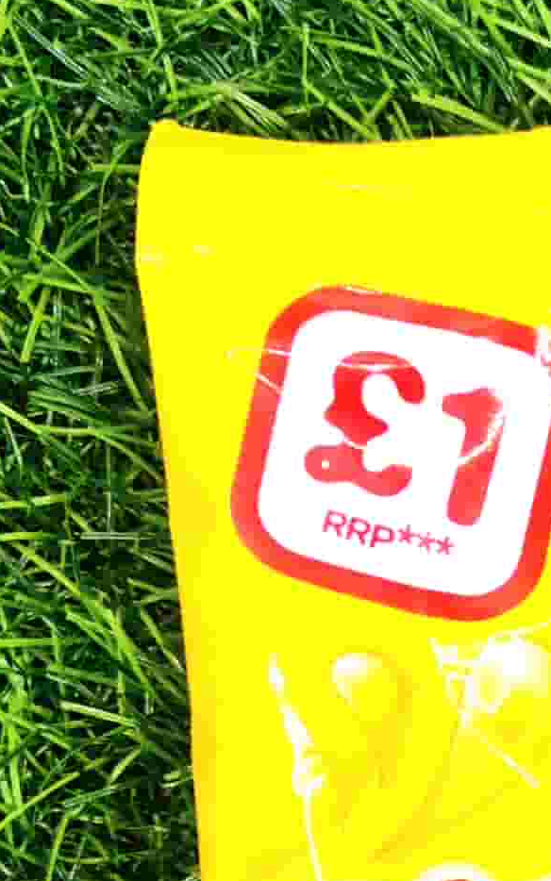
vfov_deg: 29.7
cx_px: 801
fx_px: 1465
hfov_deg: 19.0
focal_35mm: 61
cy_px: 1001
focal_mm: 5.4
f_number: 1.8
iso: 160
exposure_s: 1/526
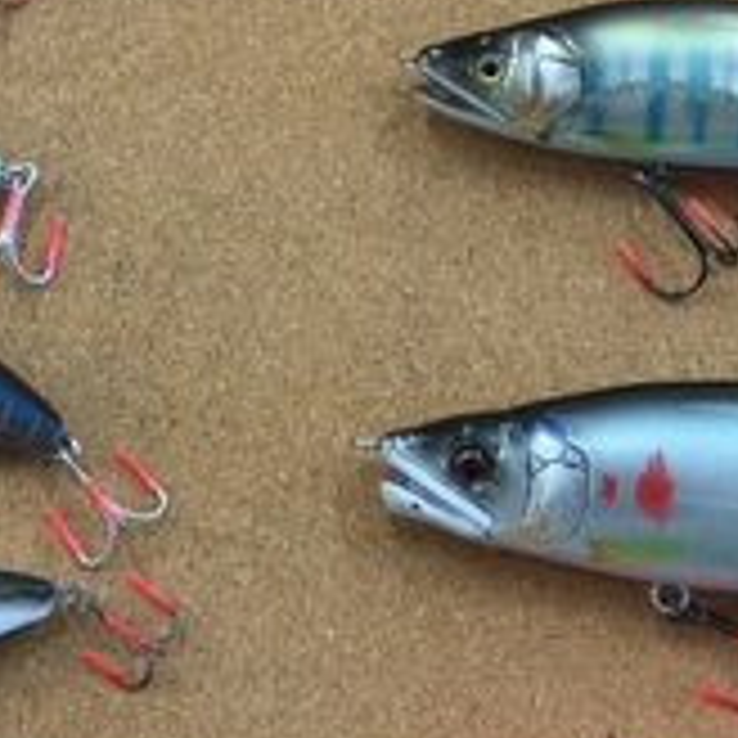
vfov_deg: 17.4
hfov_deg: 17.3
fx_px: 2412
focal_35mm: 100
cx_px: 194
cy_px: 297
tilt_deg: -82.7
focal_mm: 3.3
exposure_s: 1/30
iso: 50
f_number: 2.4
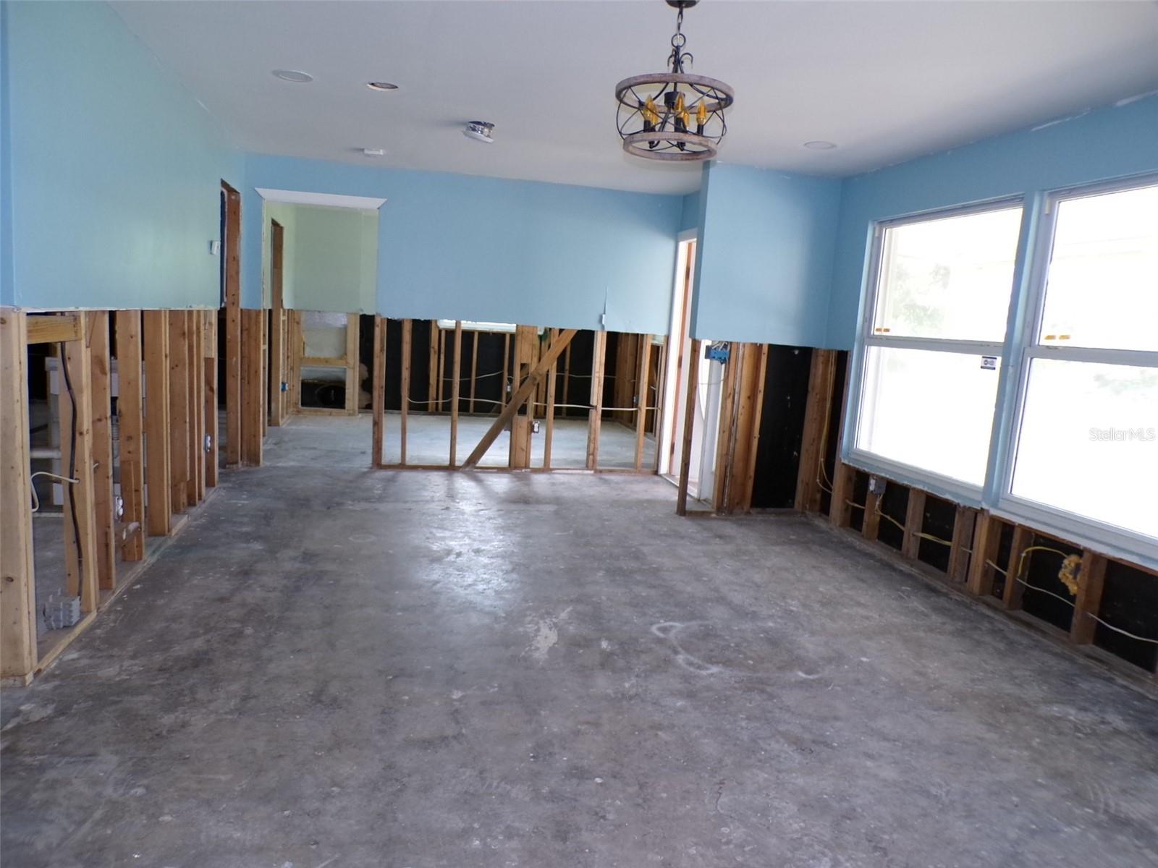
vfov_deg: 56.8
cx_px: 579
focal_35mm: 24
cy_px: 434
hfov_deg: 71.6
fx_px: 803
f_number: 3
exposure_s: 1/34
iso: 200
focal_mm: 4.3
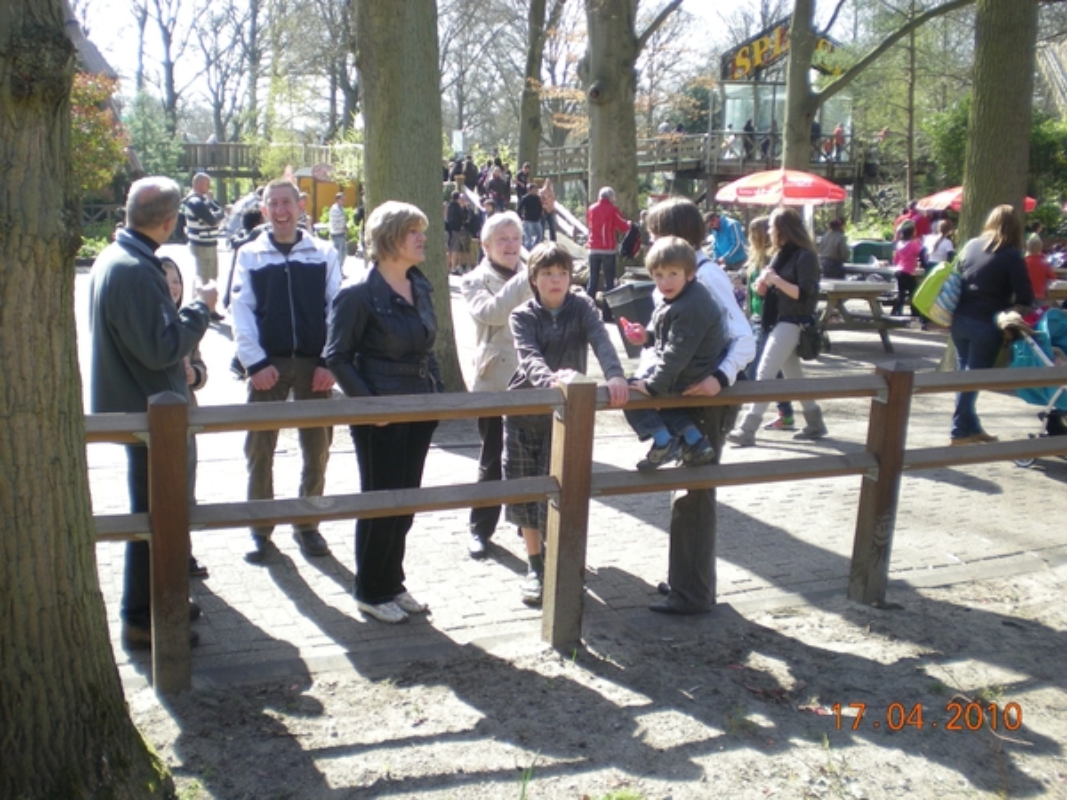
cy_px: 400
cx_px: 534
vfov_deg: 37.7
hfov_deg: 49.0
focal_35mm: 38
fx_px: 1171
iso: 50
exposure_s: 1/134
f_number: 3.1
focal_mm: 6.3
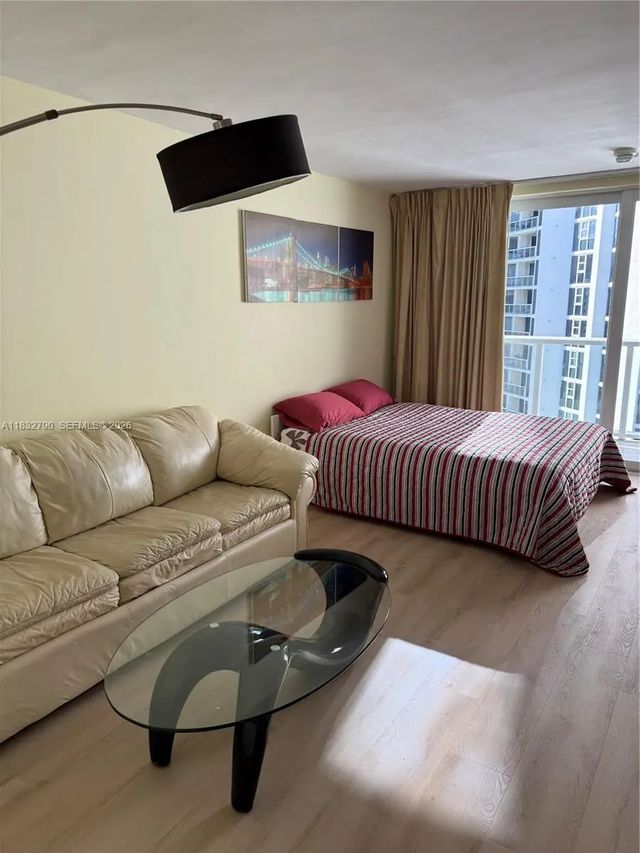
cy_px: 426
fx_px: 591
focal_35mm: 24
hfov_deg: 56.8
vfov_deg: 71.6
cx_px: 320
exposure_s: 1/240
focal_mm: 6.76
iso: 125
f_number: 1.78
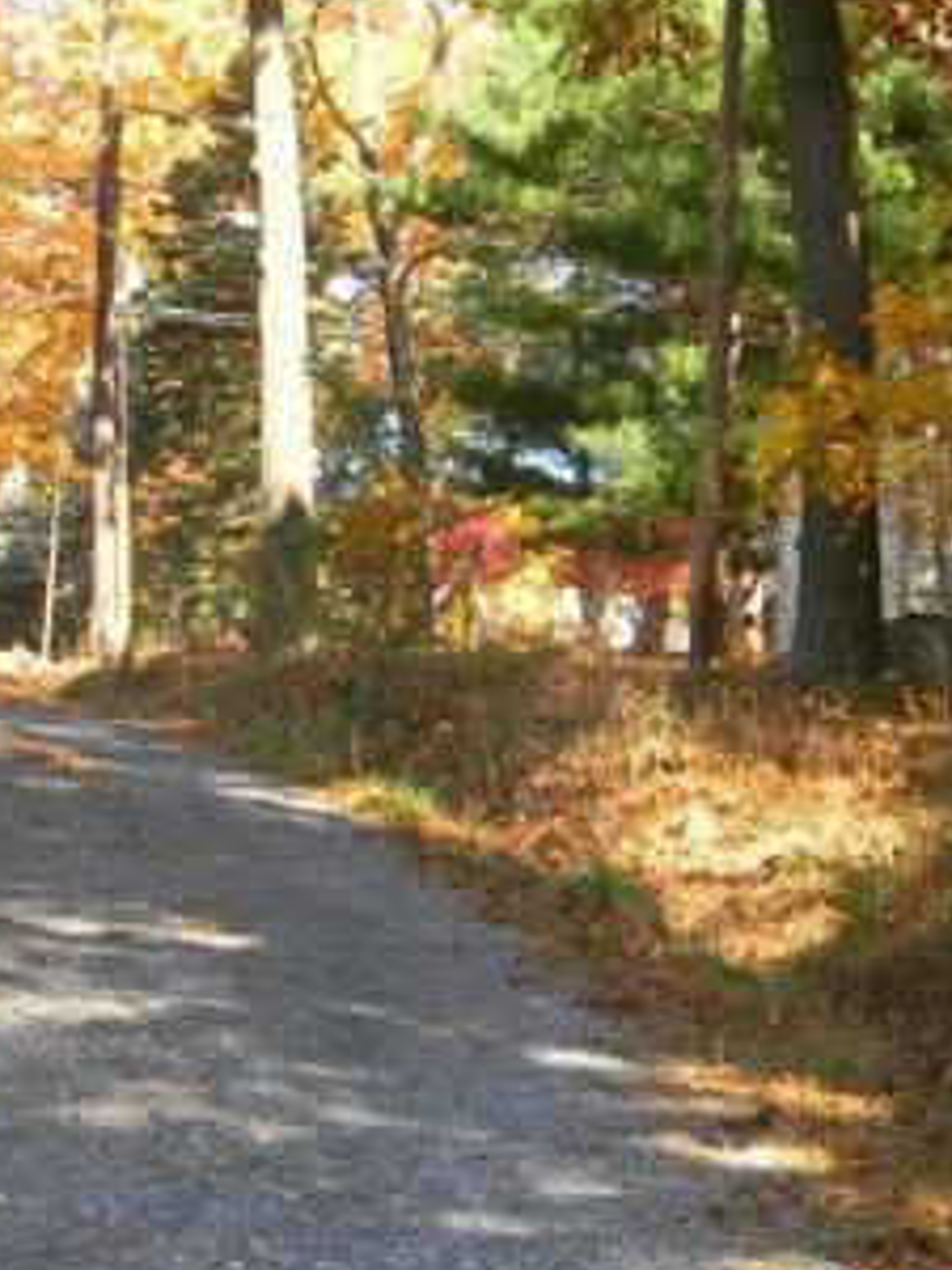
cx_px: 622
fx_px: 3850
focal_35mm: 105
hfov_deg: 14.1
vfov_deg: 18.3
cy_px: 1262
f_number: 3.8
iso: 80
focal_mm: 7.3
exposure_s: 1/95.1
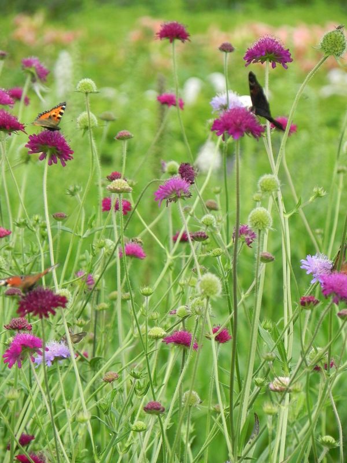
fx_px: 5039
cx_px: 174
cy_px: 232
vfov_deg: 5.3
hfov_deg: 3.9
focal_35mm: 377
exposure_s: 1/250
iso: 160
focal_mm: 67.2
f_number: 5
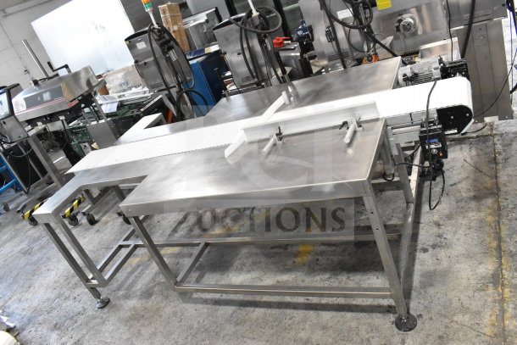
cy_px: 172
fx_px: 388
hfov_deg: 67.4
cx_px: 258
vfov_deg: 48.0
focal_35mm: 27
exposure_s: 1/320
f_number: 9
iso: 6400
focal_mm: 18
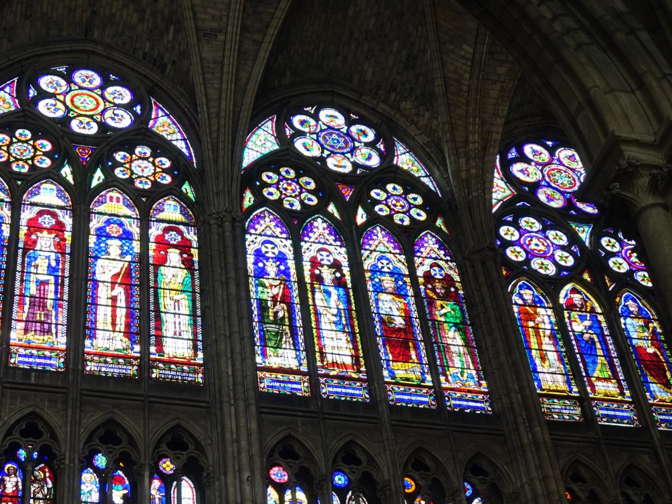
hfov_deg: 31.2
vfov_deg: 23.5
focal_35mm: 62
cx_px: 302
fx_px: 1204
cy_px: 344
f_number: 2.8
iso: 100
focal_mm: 14.84
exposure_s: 1/40
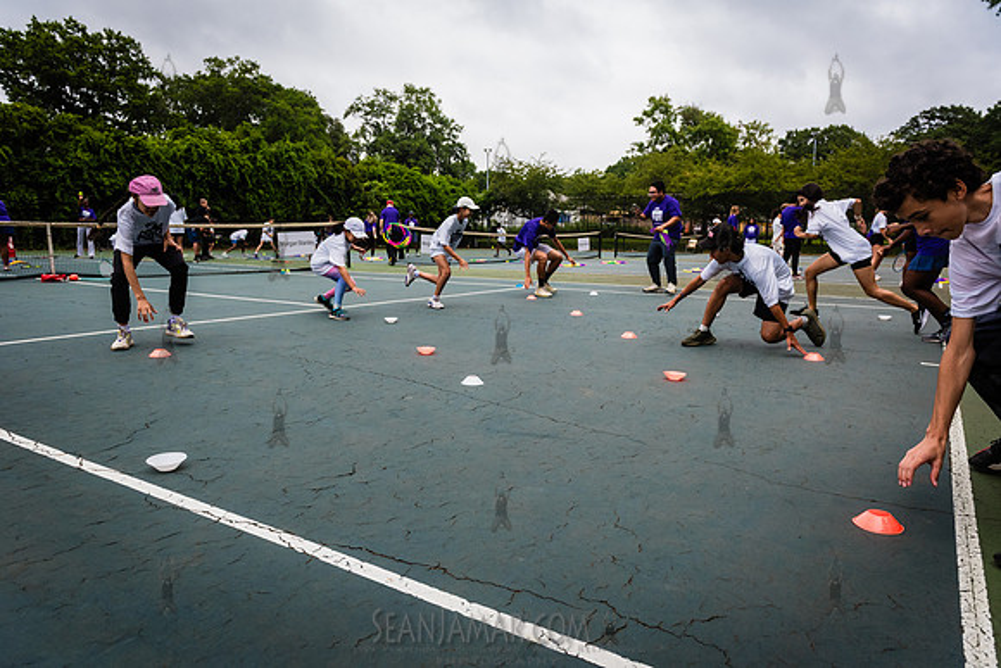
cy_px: 334
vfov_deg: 53.2
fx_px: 667
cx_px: 500
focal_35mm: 24
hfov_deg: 73.7
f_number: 4.5
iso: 1000
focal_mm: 24
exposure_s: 1/4000
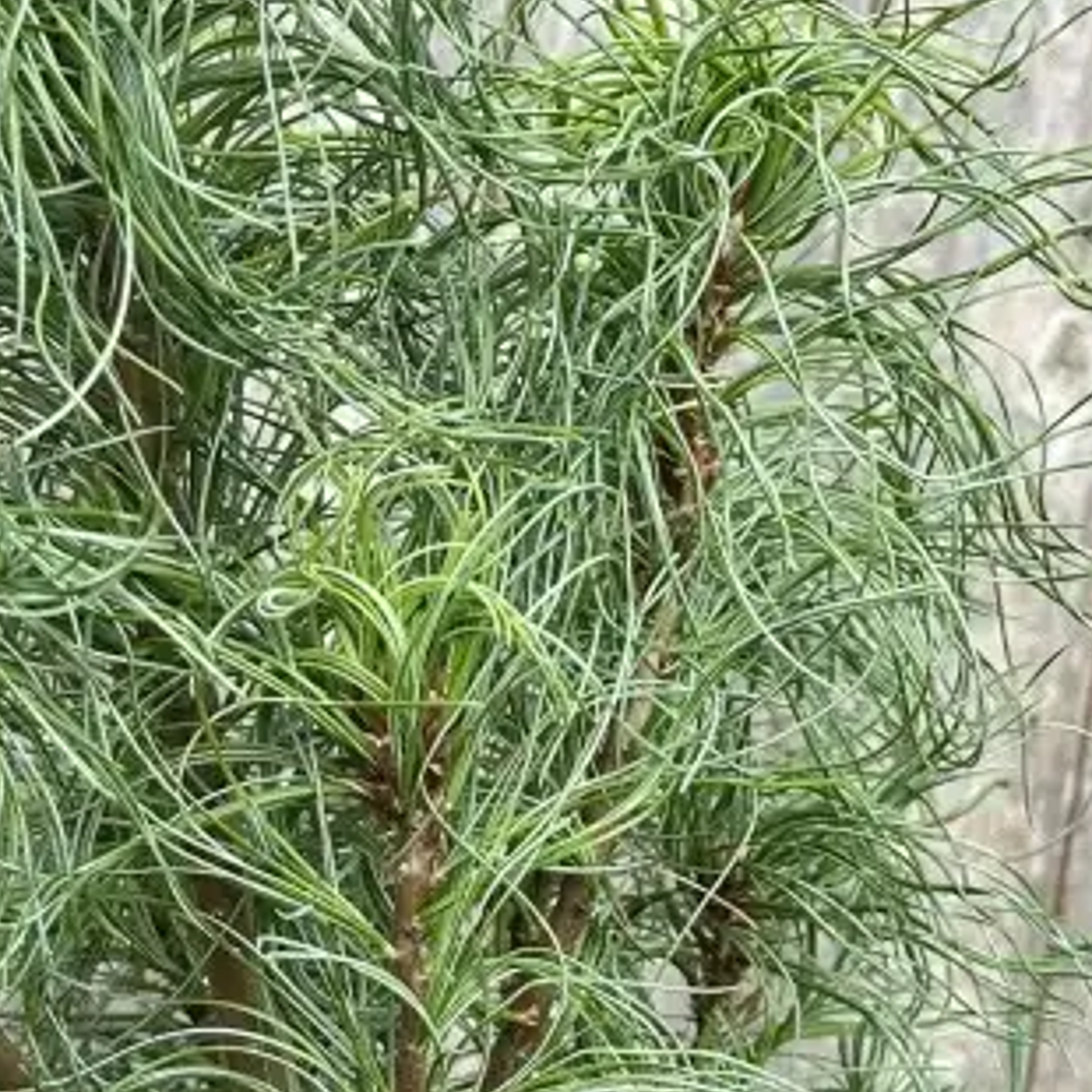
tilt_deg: -12.1
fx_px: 2855
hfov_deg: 21.6
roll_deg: -4.8
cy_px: 955
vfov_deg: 21.2
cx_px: 345
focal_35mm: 80
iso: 40
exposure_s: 1/122
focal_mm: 5.1
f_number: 1.6
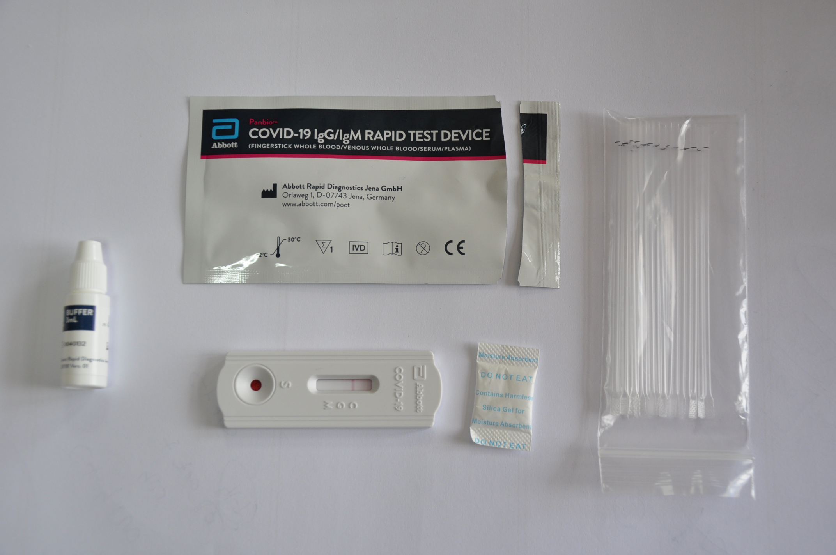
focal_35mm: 51
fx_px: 1183
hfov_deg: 38.9
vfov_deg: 26.4
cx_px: 418
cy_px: 278
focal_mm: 34
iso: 400
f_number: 5
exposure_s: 1/100
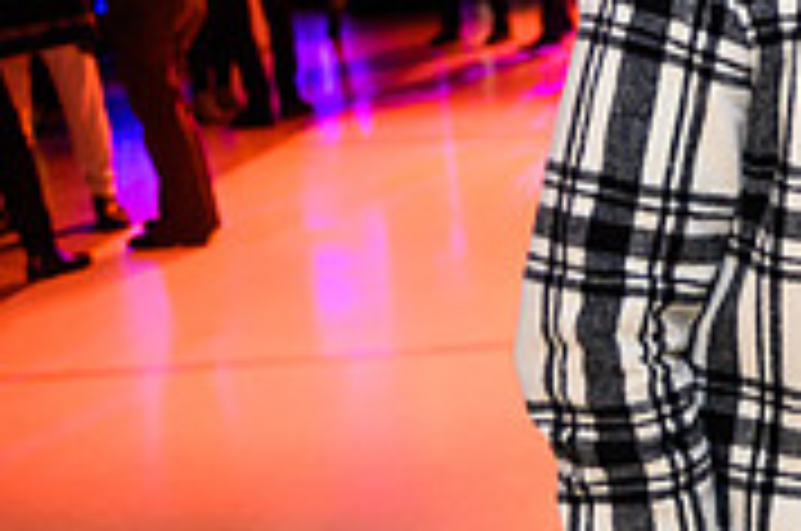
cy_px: 72
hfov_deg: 19.5
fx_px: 1954
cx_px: 1269
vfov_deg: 15.3
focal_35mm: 88
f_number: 3.2
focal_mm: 27
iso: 1600
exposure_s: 1/200
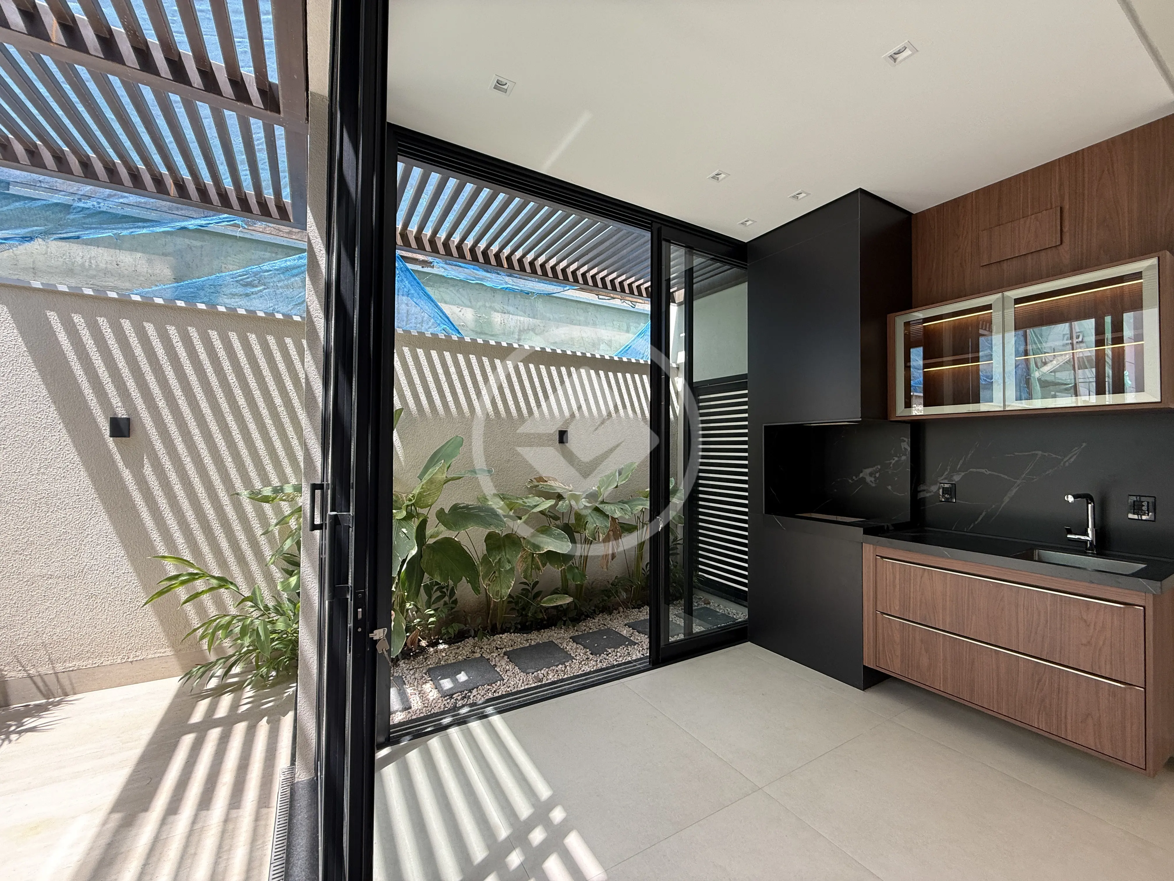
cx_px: 587
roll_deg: -0.5
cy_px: 440
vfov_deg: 85.7
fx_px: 475
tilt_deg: +1.6
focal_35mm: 14
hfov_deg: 102.1
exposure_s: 1/144
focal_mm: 2.22
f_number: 2.2
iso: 50
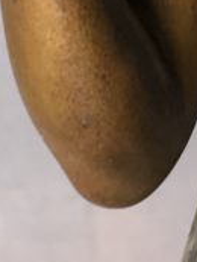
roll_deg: +2.4
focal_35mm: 308
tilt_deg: -12.5
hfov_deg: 4.8
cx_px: 383
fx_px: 2334
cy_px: -382
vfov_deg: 6.1
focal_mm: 6
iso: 125
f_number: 2.4
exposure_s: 1/50
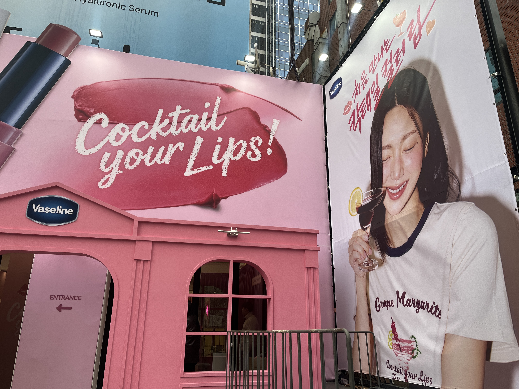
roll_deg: -0.3
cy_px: 194
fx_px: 390
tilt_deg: +18.1
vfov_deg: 53.1
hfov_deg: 67.3
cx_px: 260
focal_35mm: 26
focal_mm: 5.1
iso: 50
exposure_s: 1/618
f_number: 1.6
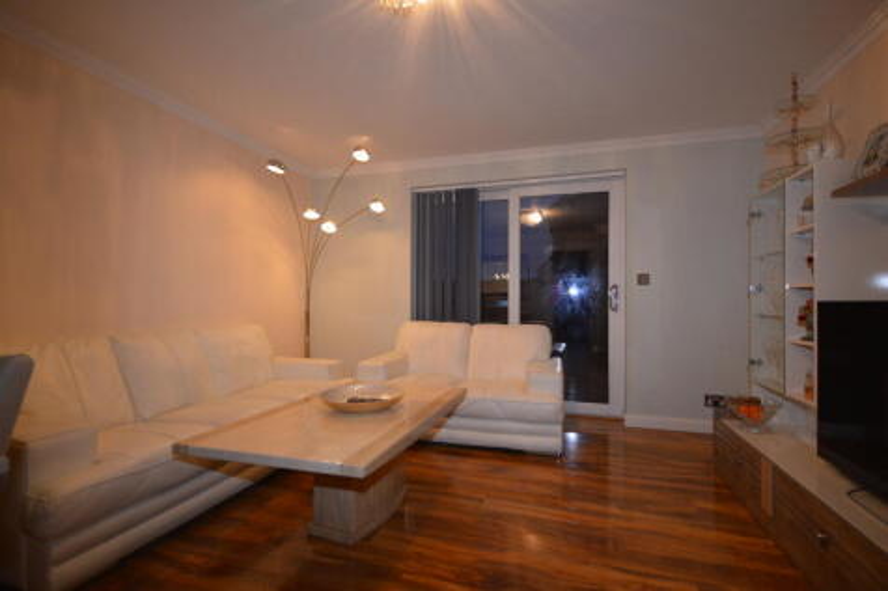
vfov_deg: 72.0
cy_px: 296
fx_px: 407
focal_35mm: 16
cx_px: 444
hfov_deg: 95.0
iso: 1000
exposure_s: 1/60
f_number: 4.2
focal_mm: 11
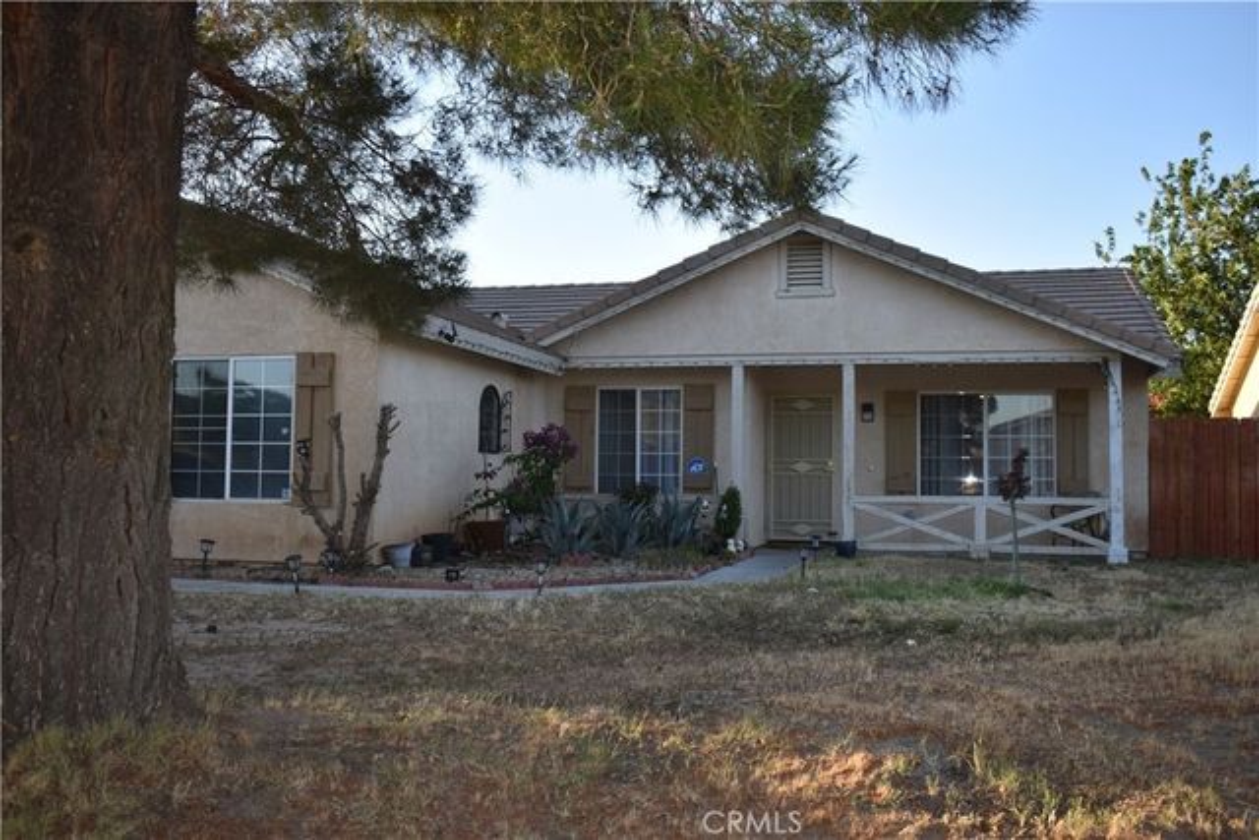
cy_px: 420
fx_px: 1207
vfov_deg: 38.4
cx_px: 630
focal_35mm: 34
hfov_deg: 55.1
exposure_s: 1/200
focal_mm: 23
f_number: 5
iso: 110
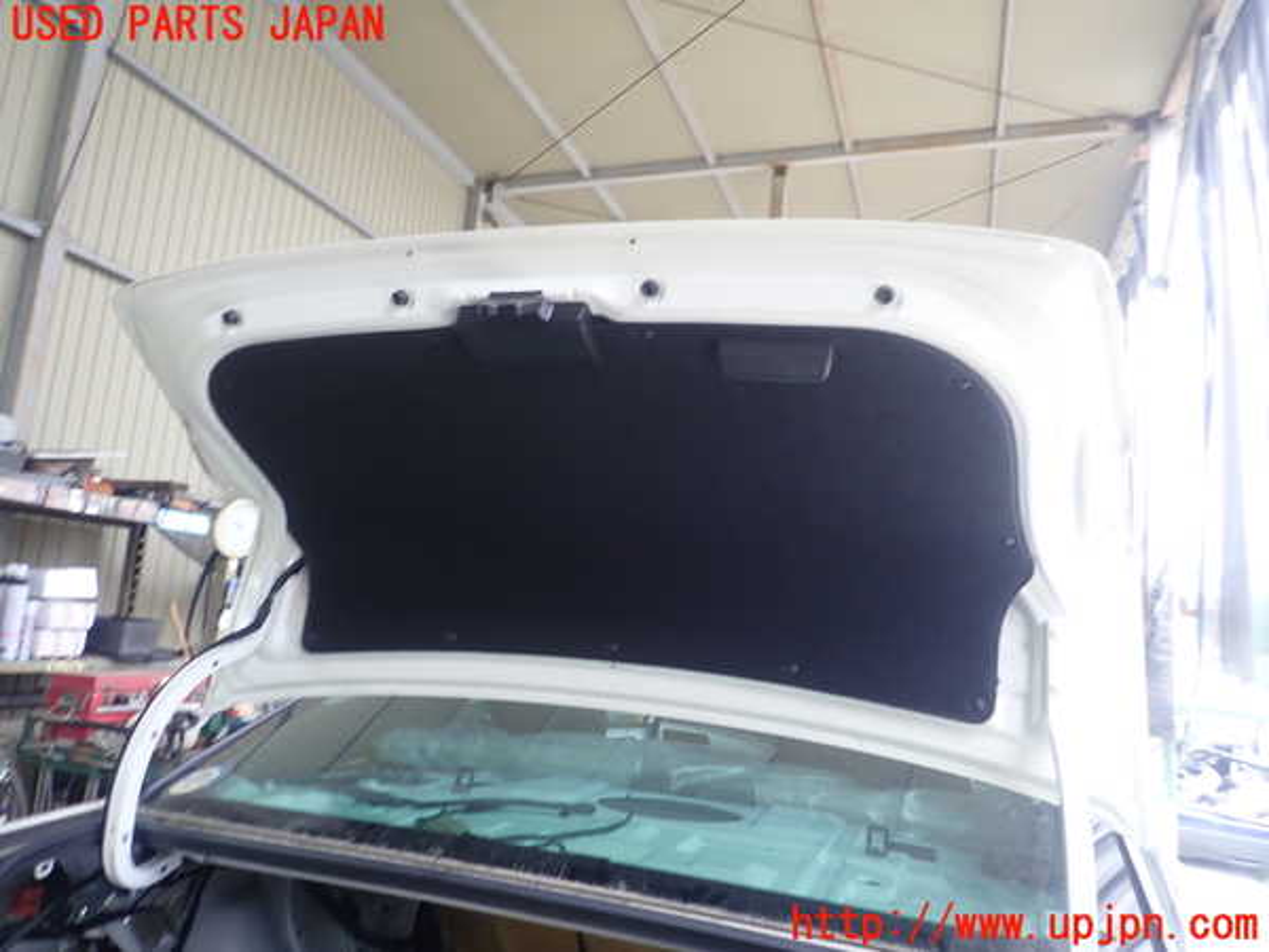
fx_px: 916
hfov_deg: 69.4
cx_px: 634
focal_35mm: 25
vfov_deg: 54.9
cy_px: 476
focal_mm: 4.5
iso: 160
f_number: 2
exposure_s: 1/60
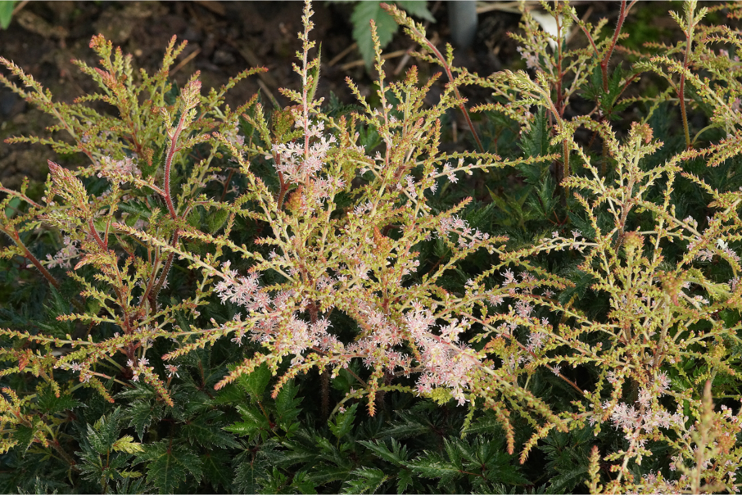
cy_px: 248
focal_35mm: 150
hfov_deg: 13.7
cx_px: 371
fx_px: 3091
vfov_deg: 9.1
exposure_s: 1/160
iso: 1000
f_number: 9
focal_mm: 100
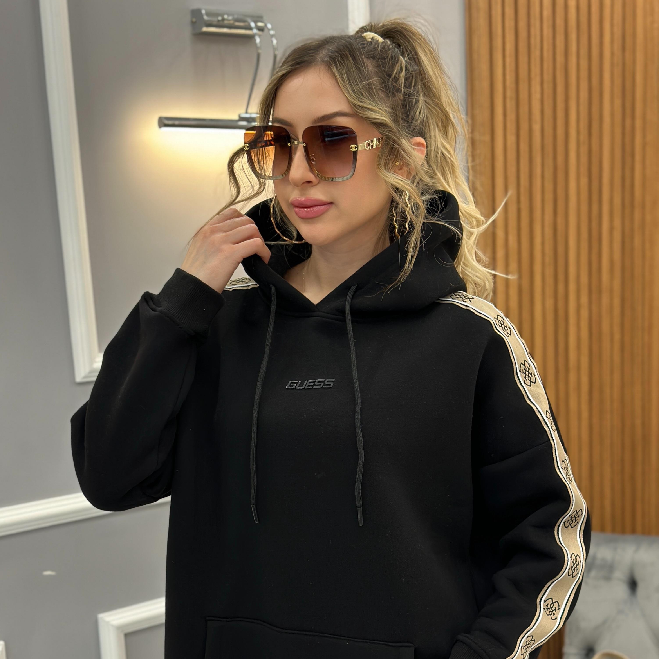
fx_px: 1228
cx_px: 328
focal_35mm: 57
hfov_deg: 30.0
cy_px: 441
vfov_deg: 29.8
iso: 125
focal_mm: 6.86
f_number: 1.78
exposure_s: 1/100
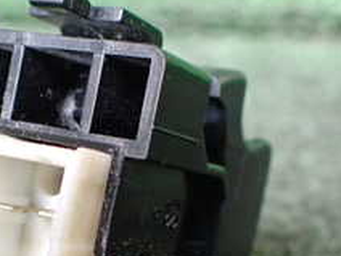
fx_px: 837
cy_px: 214
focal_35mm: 85
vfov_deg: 17.2
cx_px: 84
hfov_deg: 22.8
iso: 800
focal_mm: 5.4
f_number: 2.3
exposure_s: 1/125
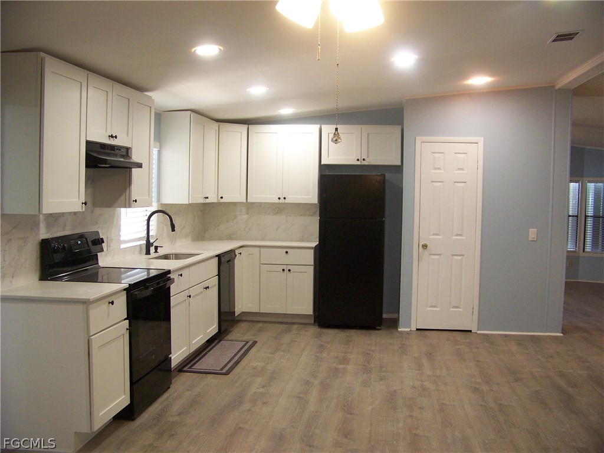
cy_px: 226
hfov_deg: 51.4
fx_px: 628
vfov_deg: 39.7
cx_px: 302
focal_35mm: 36
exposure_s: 1/30
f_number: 2.8
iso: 160
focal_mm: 5.85
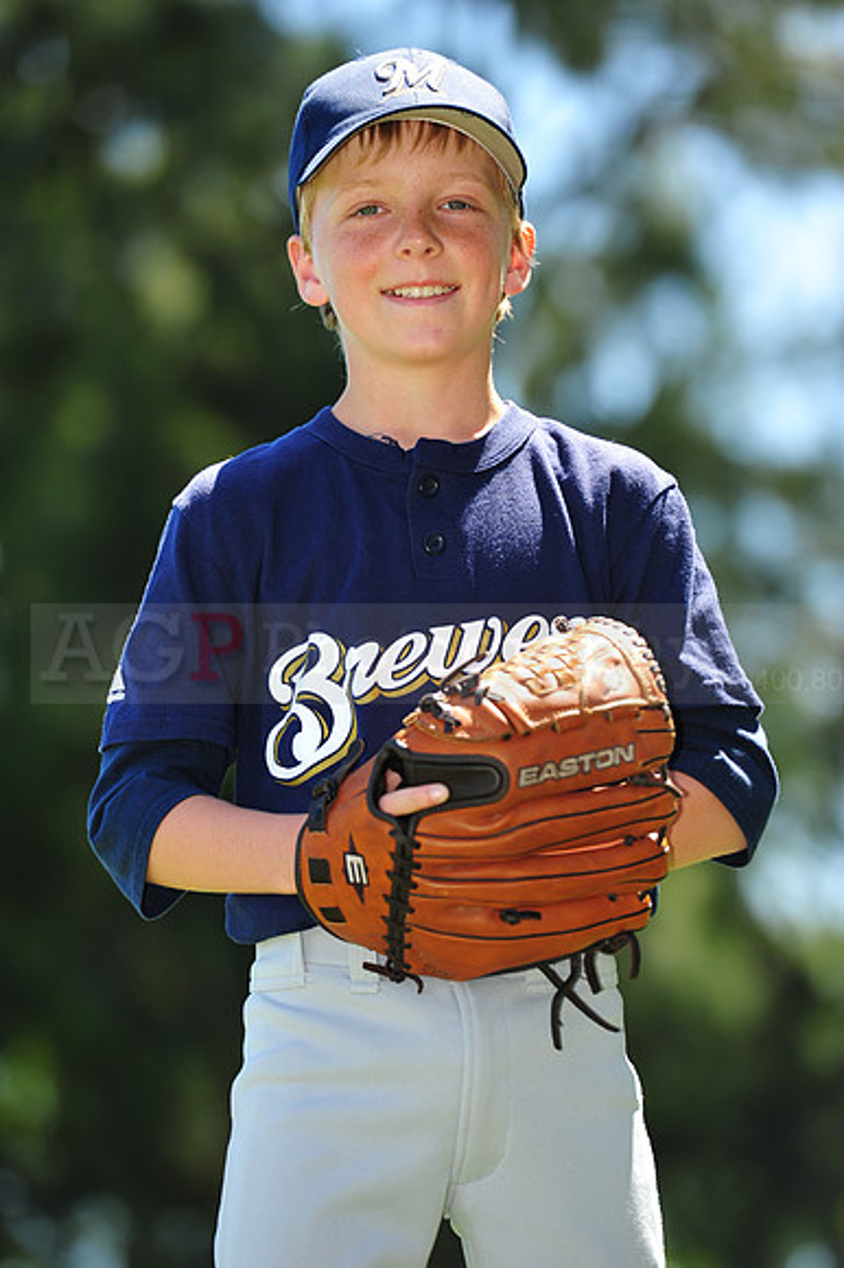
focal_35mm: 200
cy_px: 634
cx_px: 422
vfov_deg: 10.3
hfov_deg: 6.9
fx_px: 7041
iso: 200
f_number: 4
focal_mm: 200
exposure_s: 1/400
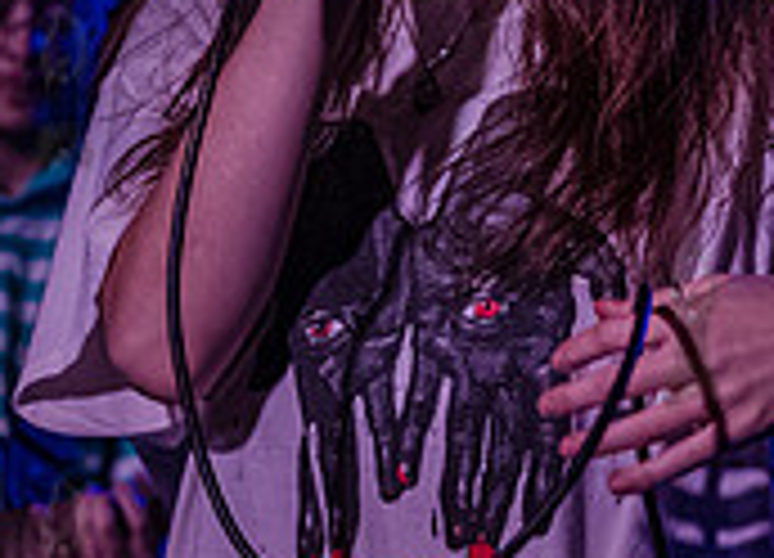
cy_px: 145
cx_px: -144
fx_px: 3771
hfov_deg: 11.5
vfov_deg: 8.5
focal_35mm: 171
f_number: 3.2
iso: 16000
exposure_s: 1/320
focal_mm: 45
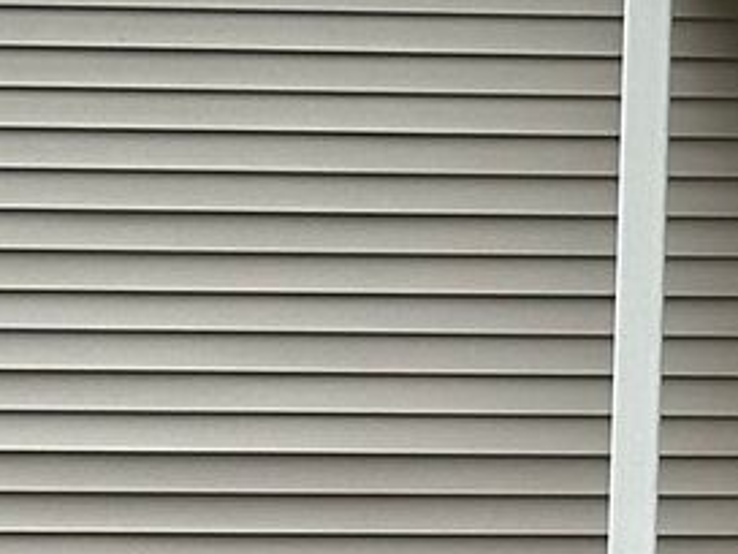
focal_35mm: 339
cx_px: 1973
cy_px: 277
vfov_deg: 4.4
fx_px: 7227
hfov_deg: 5.6
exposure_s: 1/1613
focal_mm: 6.86
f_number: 1.78
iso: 64
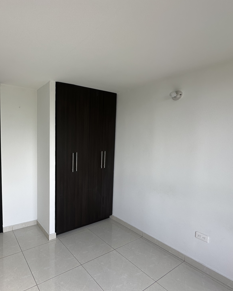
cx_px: 60
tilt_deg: -3.9
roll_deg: -0.8
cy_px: 151
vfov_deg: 83.3
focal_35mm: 19
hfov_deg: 66.7
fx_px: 164
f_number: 2.2
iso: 40
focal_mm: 2.22
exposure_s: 1/139
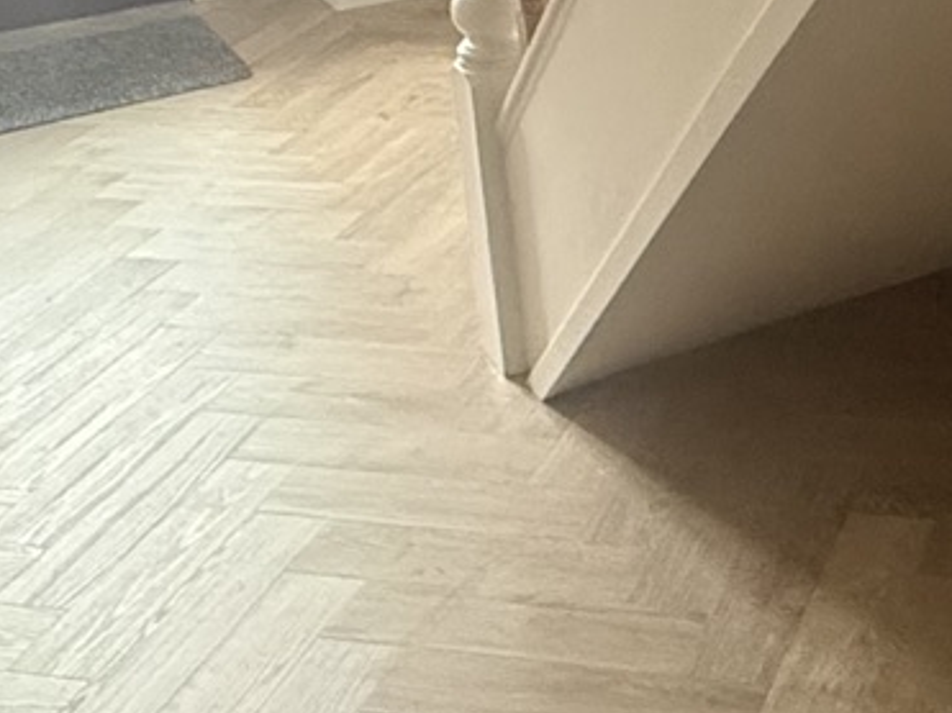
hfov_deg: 26.9
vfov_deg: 20.7
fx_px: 1870
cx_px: 967
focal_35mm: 68
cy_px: -46
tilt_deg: -16.0
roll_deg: +2.6
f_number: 2.2
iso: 640
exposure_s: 1/60
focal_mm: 2.22
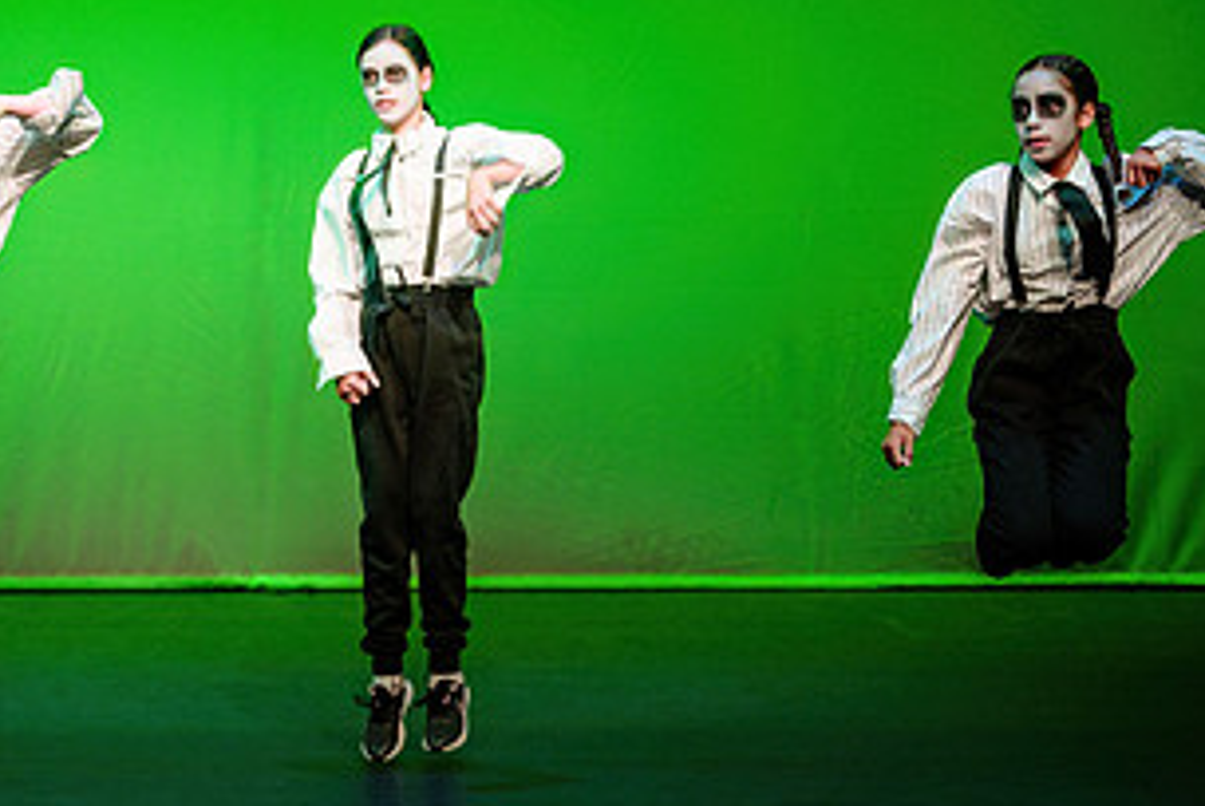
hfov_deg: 8.5
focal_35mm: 240
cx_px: 55
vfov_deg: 5.7
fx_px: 8041
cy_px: 382
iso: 1250
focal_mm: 122
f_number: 3.2
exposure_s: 1/200
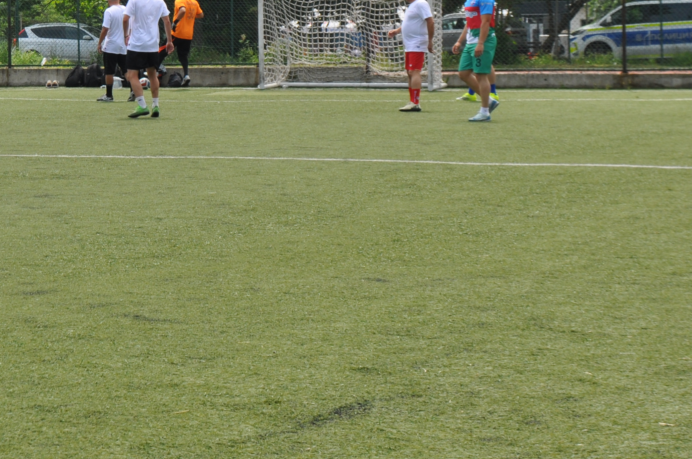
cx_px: 131
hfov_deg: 17.4
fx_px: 2246
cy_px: 26
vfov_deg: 11.6
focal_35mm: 117
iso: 200
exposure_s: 1/320
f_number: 9
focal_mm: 38
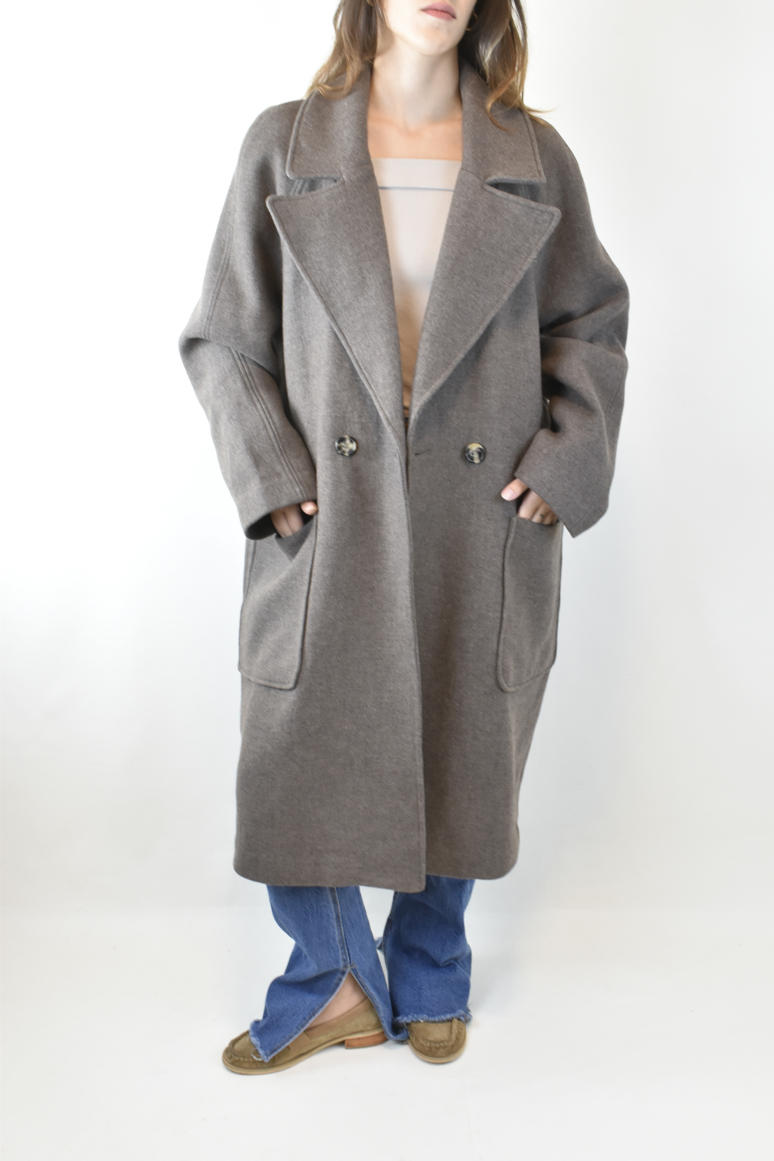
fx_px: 1209
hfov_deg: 35.5
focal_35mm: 38
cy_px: 580
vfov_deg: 51.3
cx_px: 387
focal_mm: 25
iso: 1000
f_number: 13
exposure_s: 1/15
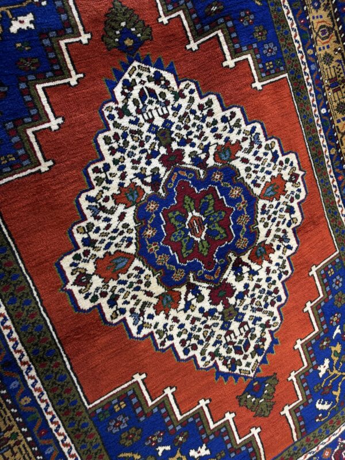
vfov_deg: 71.6
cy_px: 230
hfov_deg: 56.8
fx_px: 319
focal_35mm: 24
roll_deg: +19.1
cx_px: 172
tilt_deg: -8.0
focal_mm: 6.76
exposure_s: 1/100
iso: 125
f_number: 1.78
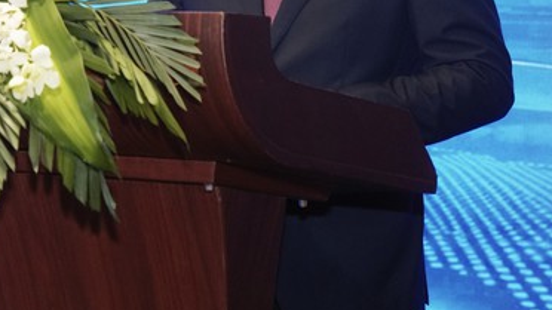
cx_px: 89
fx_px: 2005
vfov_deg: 8.8
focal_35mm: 137
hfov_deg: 15.5
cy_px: -37
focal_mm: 45
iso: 4000
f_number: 4.5
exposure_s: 1/200
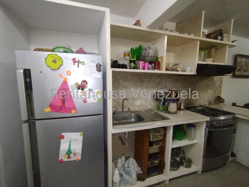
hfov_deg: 98.2
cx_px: 124
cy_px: 94
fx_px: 108
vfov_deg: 81.7
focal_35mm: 15
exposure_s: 1/20
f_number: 2.2
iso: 640
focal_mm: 1.65
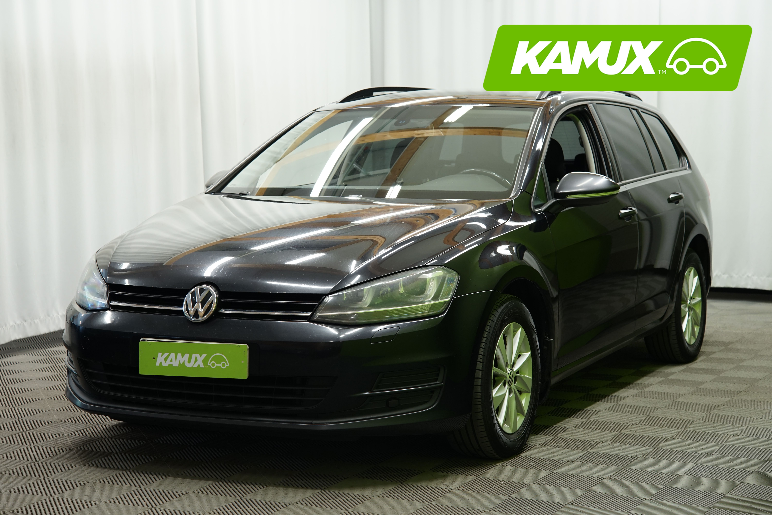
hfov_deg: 29.2
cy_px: 258
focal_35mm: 69
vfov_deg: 19.7
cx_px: 386
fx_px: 1480
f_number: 5.6
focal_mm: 69
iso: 500
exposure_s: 1/15
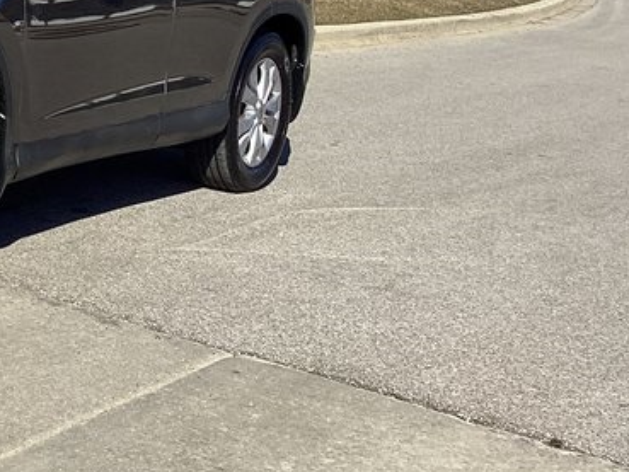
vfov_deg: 16.9
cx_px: -170
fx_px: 1563
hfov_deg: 20.9
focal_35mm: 86
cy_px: 31
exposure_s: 1/1481
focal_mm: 3.3
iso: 25
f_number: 2.4
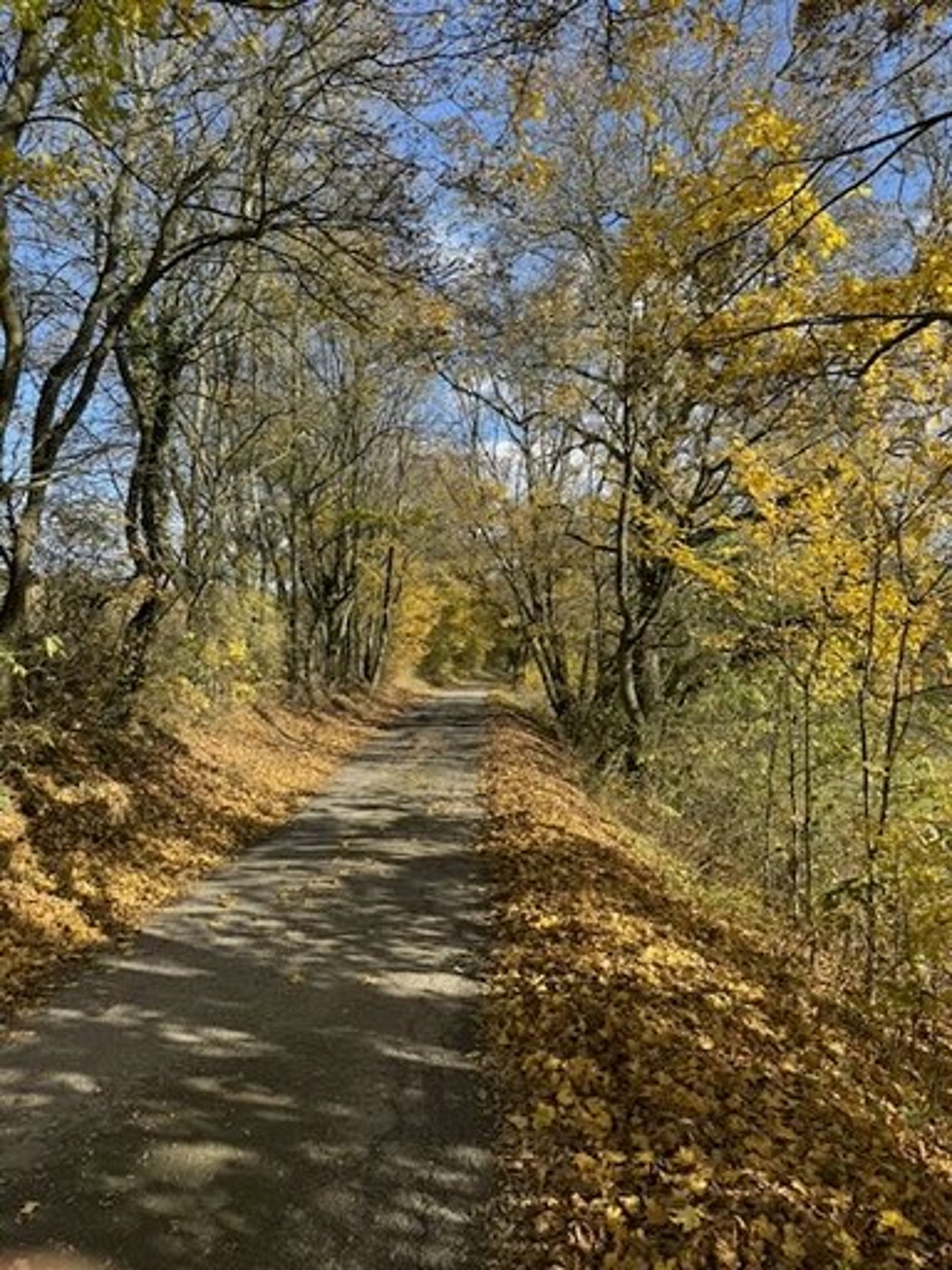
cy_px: 635
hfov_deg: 56.8
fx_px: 880
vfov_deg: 71.6
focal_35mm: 24
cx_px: 476
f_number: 1.78
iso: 80
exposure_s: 1/1524
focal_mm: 6.76
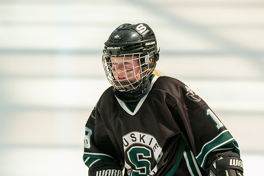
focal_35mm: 267
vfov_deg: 5.1
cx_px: 163
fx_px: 1961
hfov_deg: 7.7
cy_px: 67
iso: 1600
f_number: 3.5
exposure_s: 1/3200
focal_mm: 197
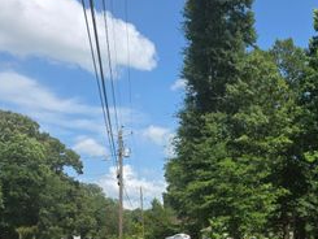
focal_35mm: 47
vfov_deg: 29.2
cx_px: 239
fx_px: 432
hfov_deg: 39.3
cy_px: 232
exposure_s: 1/5296
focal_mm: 6.3
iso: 80
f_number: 1.7
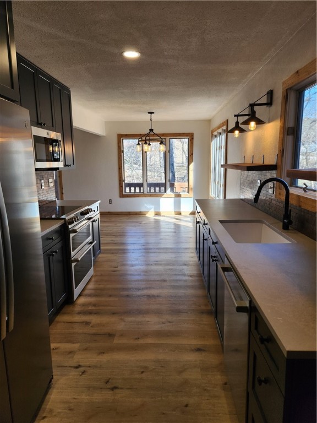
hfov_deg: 58.9
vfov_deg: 73.9
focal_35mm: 23
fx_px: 281
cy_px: 212
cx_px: 158
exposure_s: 1/180
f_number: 1.8
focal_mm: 5.4
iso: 80
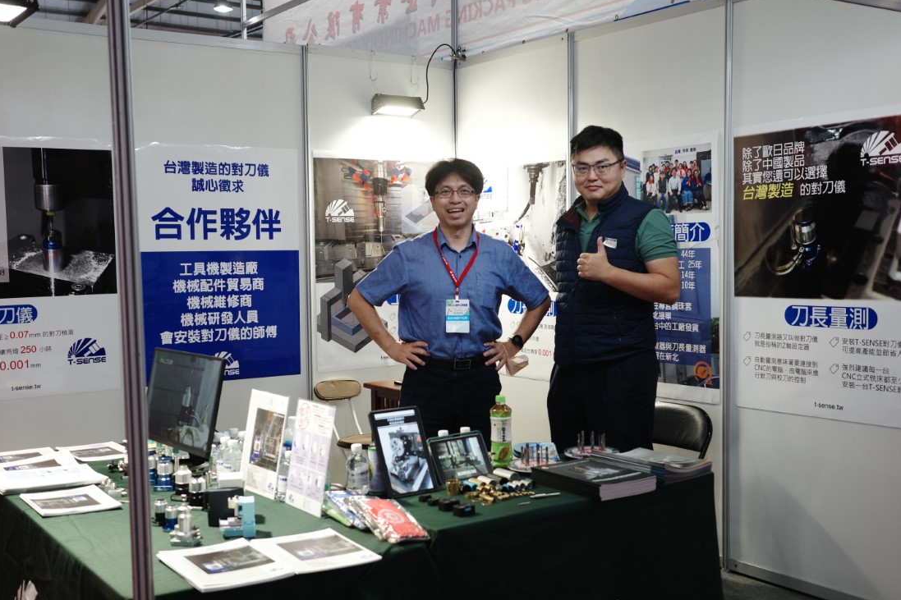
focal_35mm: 42
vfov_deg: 31.9
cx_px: 430
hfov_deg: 46.4
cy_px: 312
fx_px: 1051
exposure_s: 1/40
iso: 250
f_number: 2.8
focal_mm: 26
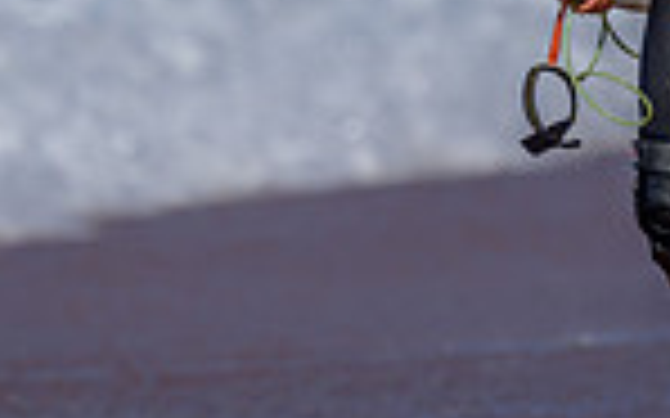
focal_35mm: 3183
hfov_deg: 0.7
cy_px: -137
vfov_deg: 0.4
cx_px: 360
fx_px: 58099
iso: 180
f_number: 6.3
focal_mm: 800
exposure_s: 1/2000
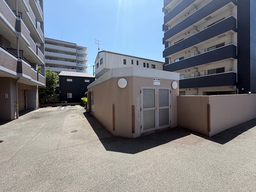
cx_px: 128
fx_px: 104
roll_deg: +2.5
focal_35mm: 14
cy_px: 96
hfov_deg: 102.1
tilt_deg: -0.2
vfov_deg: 85.7
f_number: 2.2
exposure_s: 1/770
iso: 32
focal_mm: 2.22
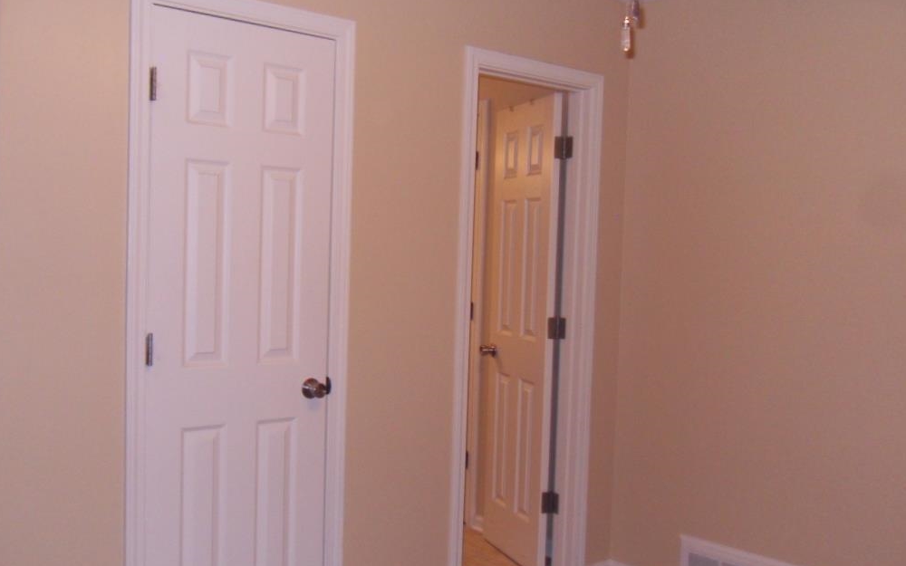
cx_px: 459
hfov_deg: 51.5
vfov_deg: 33.5
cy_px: 315
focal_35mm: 38
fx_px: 938
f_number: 3.5
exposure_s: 1/45
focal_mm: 6.3
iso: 400
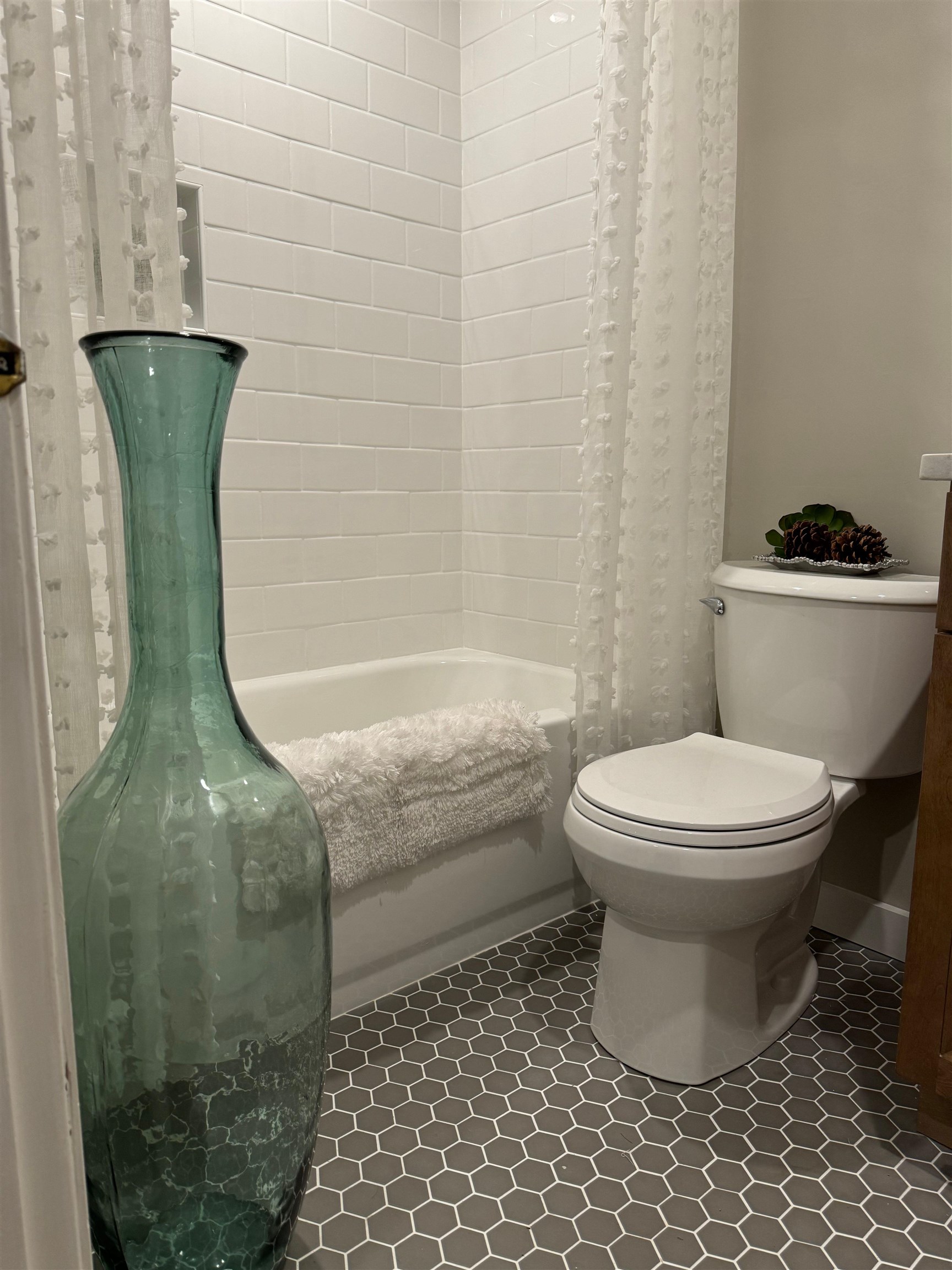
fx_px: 880
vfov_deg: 71.6
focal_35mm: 24
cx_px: 476
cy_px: 635
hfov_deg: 56.8
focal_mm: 6.76
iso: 200
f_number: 1.78
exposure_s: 1/120
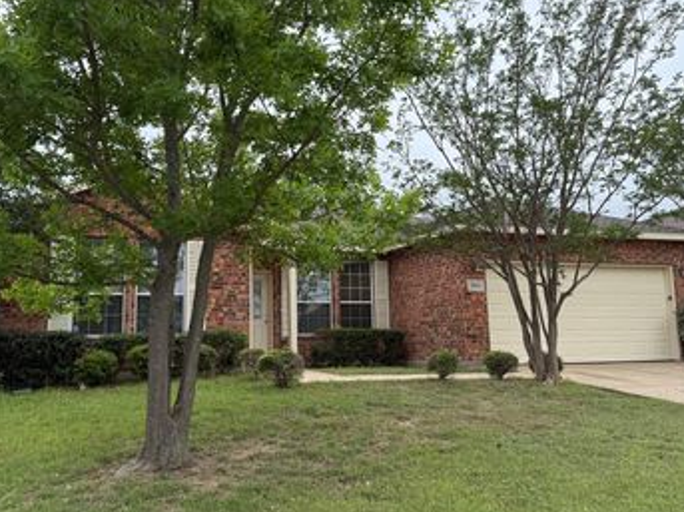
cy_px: 236
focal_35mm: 35
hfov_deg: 52.6
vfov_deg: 40.6
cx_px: 331
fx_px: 691
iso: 100
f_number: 1.78
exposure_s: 1/1361
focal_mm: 6.76
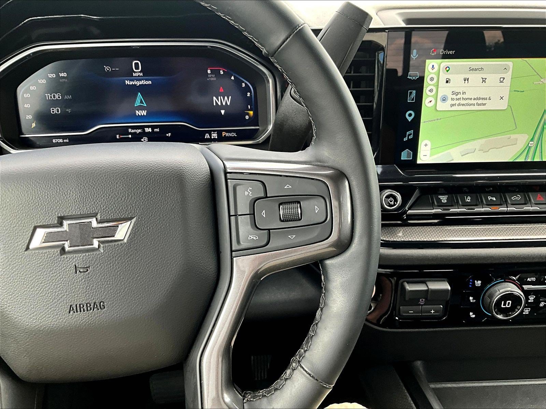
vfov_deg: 48.2
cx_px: 273
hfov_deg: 61.7
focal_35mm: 29
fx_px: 457
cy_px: 204
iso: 64
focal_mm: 3
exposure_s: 1/122
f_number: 1.8
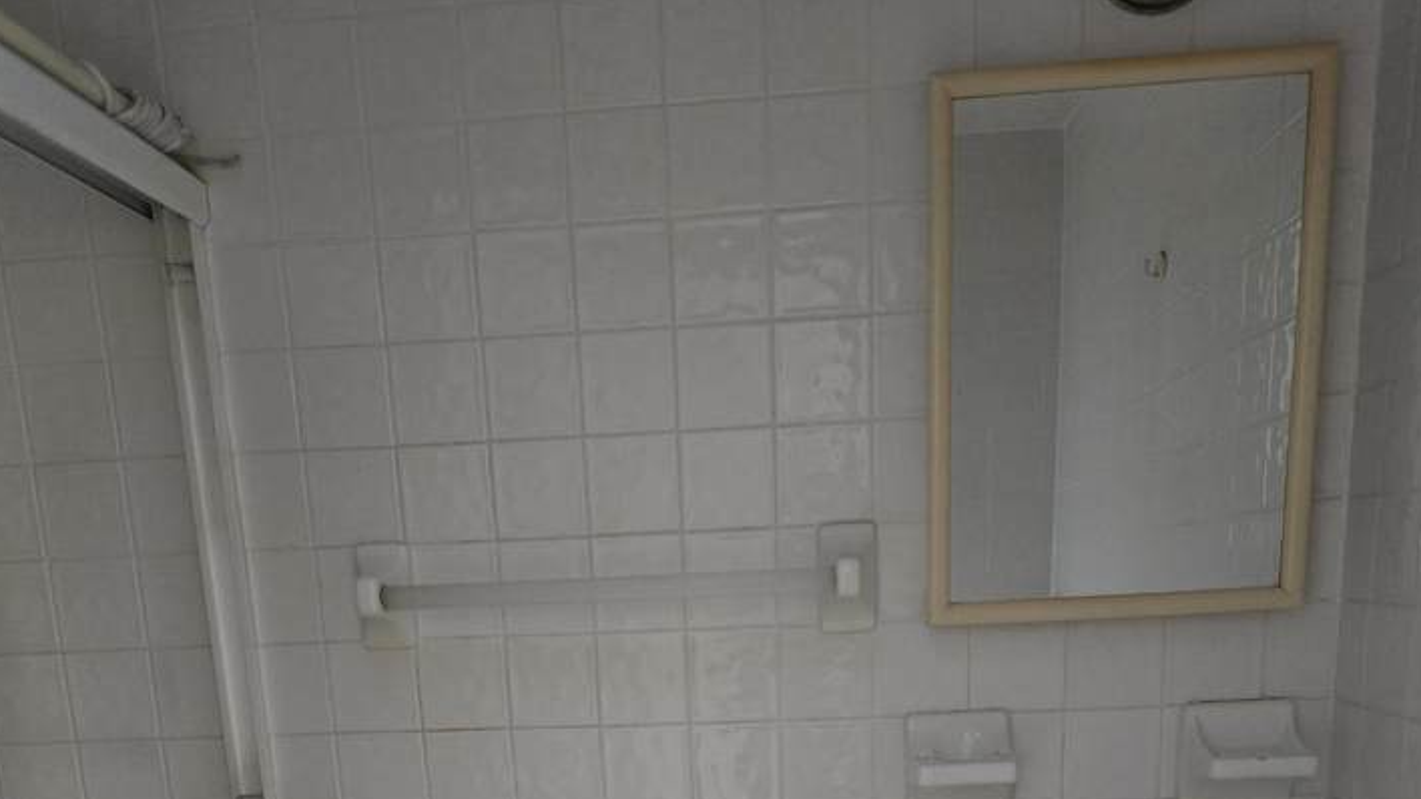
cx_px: 710
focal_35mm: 34
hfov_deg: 58.0
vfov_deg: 30.7
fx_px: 1281
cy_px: 893
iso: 1250
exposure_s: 1/60
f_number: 1.7
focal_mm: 6.3
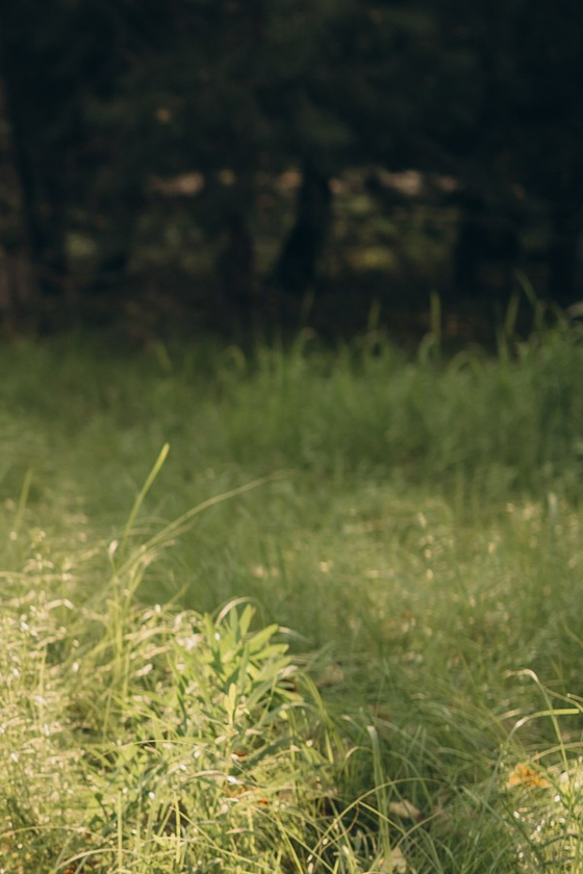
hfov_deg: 8.0
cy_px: 740
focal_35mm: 160
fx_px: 3886
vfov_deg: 12.8
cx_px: -745
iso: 125
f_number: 2.8
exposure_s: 1/125
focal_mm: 35
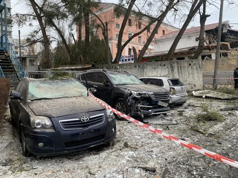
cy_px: 89
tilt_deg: -1.9
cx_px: 119
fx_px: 179
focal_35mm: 26
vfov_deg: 53.1
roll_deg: -0.9
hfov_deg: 67.3
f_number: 1.8
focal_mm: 4.25
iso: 64
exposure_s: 1/121
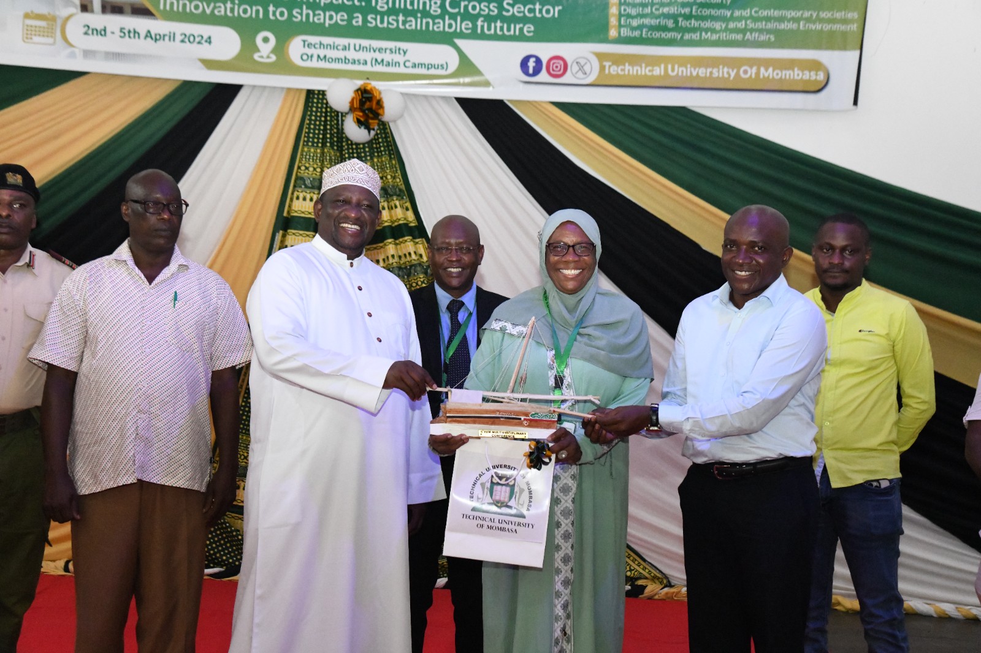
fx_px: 1362
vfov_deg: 27.0
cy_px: 326
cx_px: 490
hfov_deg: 39.6
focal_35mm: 50
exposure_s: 1/200
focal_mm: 50
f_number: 7.1
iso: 14400
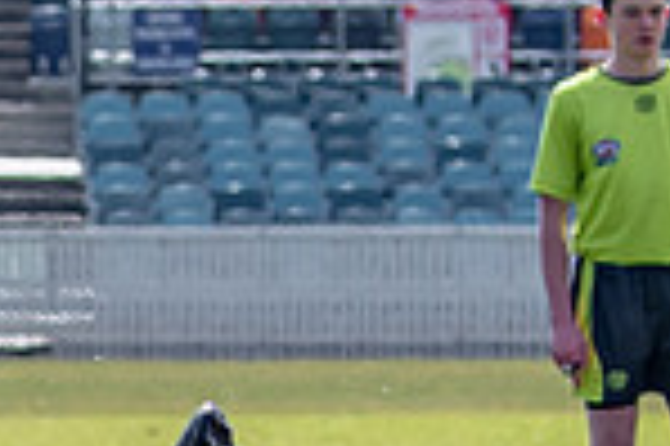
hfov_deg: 1.8
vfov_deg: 1.2
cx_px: -472
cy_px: 1233
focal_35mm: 1136
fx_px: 21119
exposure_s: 1/1000
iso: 125
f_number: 4
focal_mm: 86
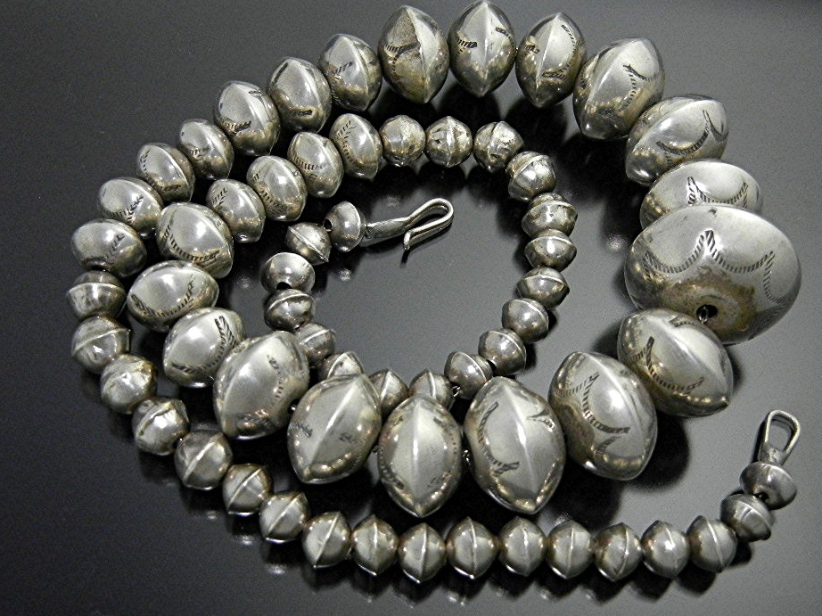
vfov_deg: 29.1
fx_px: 1187
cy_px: 311
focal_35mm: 50
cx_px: 423
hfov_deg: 38.2
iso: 800
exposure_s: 1/30
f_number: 7.6
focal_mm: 8.1
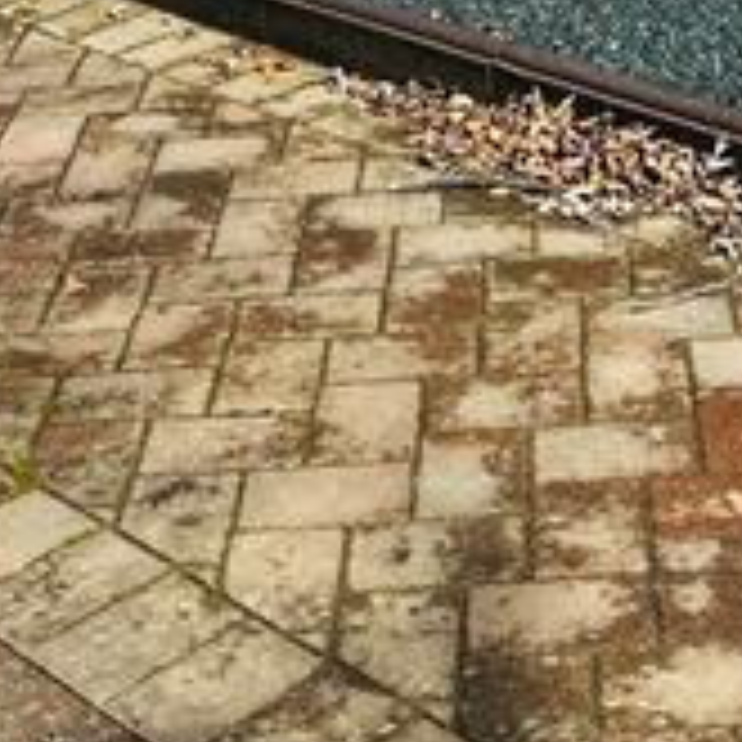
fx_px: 2401
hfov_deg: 17.4
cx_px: 589
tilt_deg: -3.5
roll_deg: +2.3
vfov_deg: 14.8
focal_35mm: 99
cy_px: -675
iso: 80
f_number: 1.78
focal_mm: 6.86
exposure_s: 1/2732
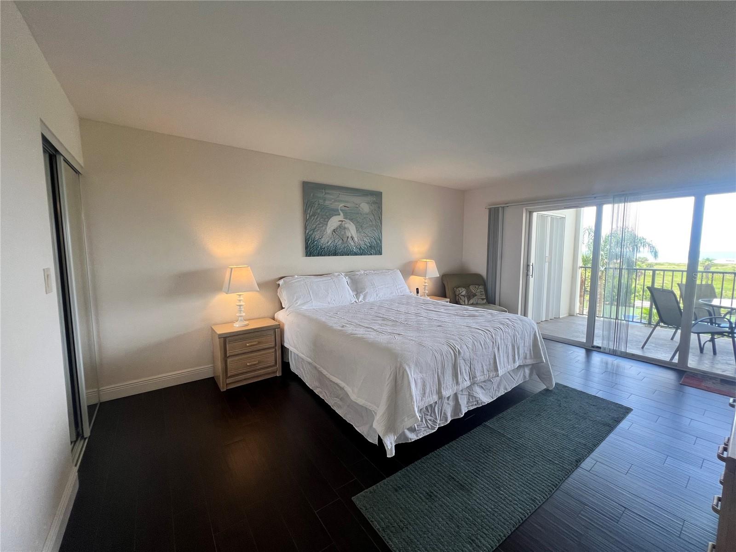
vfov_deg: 89.9
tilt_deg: -5.2
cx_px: 368
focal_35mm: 13
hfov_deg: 106.2
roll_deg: +0.4
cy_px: 276
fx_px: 276
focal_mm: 1.57
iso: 80
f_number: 1.8
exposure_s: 1/120
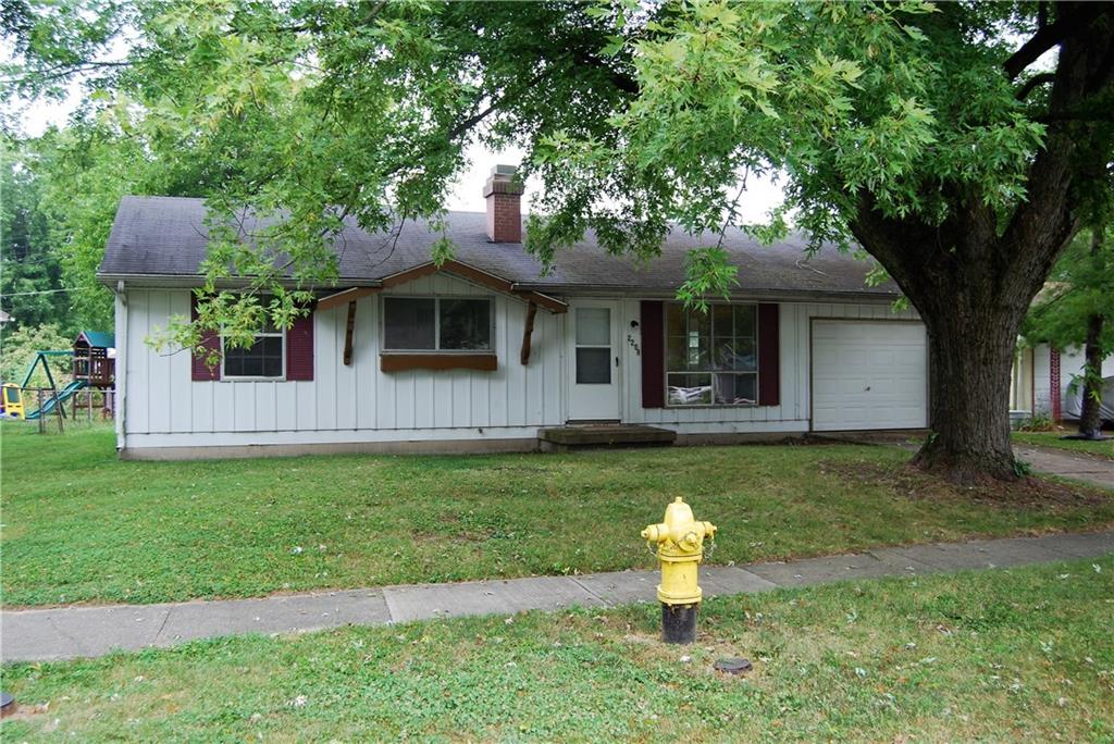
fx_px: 1022
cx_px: 557
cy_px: 372
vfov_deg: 40.0
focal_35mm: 33
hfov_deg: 57.2
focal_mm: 22
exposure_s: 1/40
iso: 100
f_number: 4.5
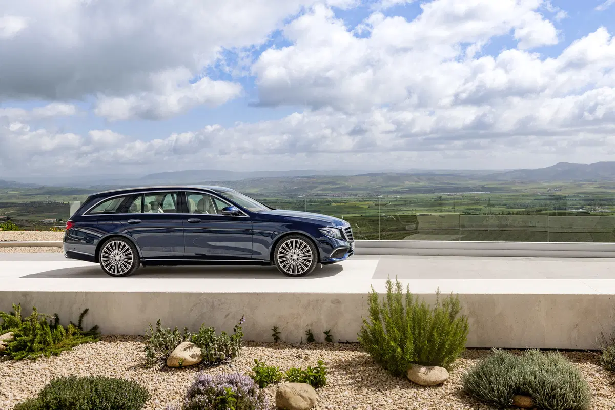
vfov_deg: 36.9
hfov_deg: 53.1
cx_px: 308
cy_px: 205
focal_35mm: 36
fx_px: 615
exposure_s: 1/125
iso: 100
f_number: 8
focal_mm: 36
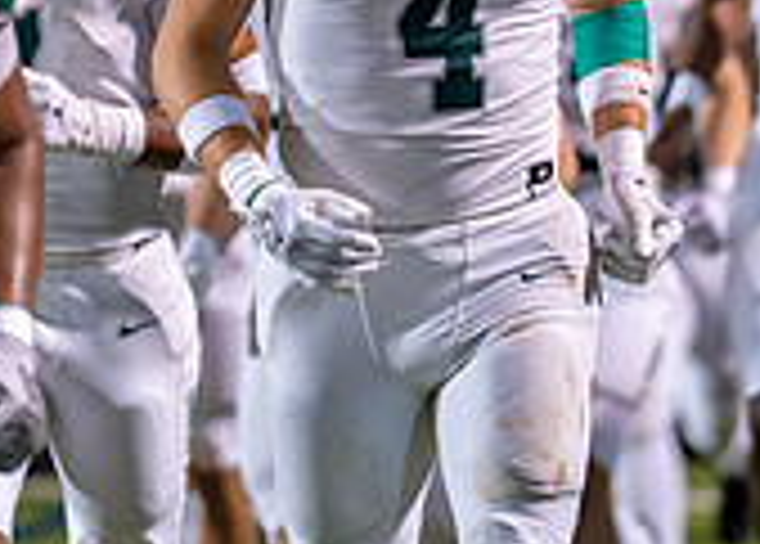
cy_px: -394
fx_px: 11125
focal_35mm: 515
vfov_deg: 2.8
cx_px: 539
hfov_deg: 3.9
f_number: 1.8
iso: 1600
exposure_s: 1/1000
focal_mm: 135
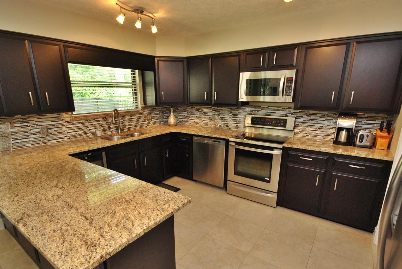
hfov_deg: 89.9
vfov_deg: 67.2
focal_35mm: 18
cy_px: 152
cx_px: 196
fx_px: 201
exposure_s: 1/10
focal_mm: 10
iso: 400
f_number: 9
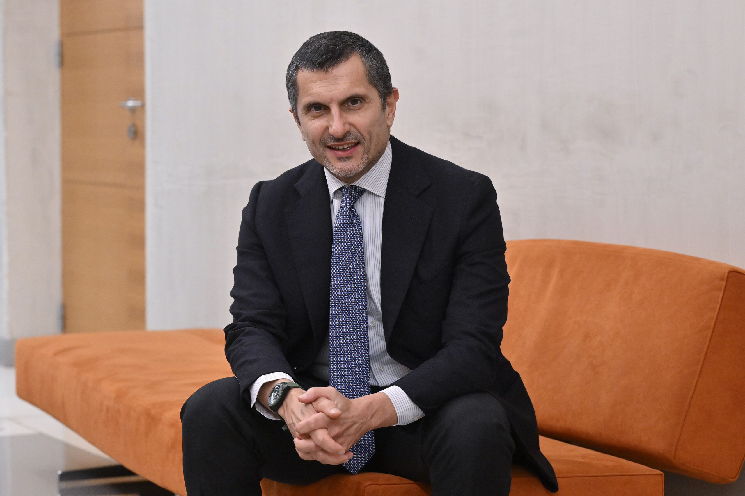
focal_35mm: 94
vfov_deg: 14.5
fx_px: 1945
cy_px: 248
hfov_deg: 21.7
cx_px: 372
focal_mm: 94
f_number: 5.6
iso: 5000
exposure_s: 1/160
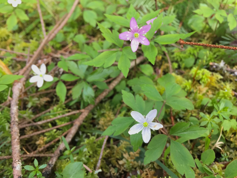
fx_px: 199
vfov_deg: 48.2
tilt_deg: -49.8
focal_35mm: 29
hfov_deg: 61.7
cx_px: 118
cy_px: 89
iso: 50
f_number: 2.2
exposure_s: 1/30
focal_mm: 4.15
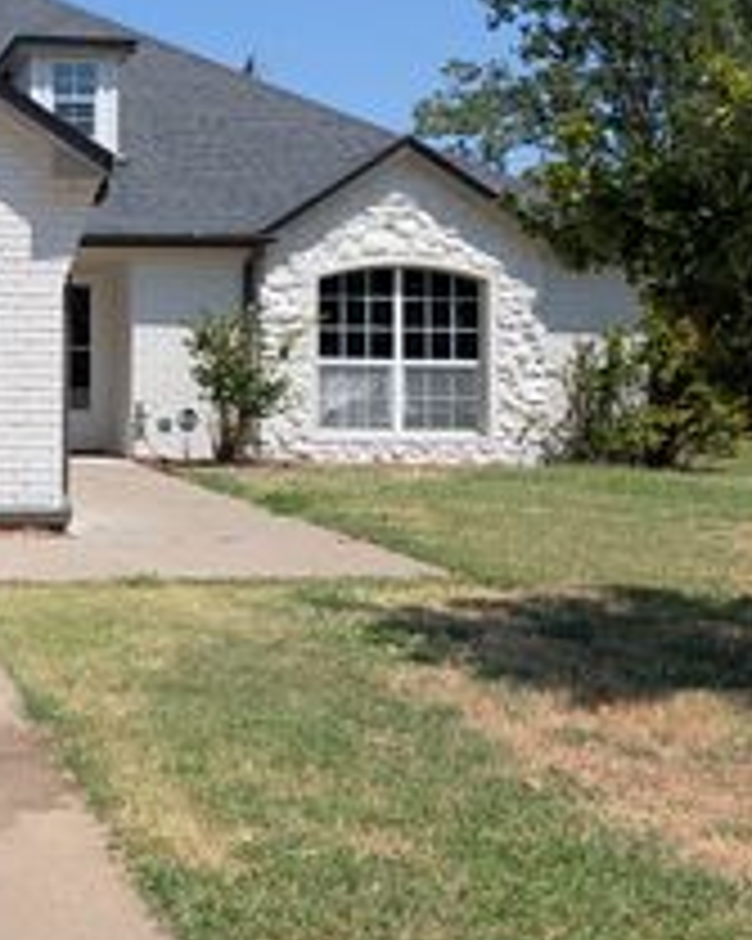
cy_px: 259
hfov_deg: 25.1
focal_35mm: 56
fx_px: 1559
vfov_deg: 33.1
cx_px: -86
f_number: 1.7
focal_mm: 4.53
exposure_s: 1/1712
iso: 28
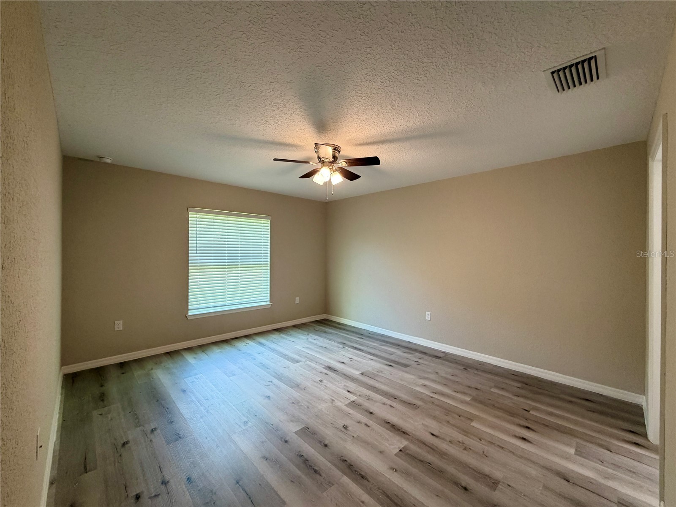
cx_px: 338
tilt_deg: +0.3
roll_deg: +0.1
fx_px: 273
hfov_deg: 102.1
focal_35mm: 14
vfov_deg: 85.7
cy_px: 254
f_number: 2.2
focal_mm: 2.22
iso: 250
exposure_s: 1/60
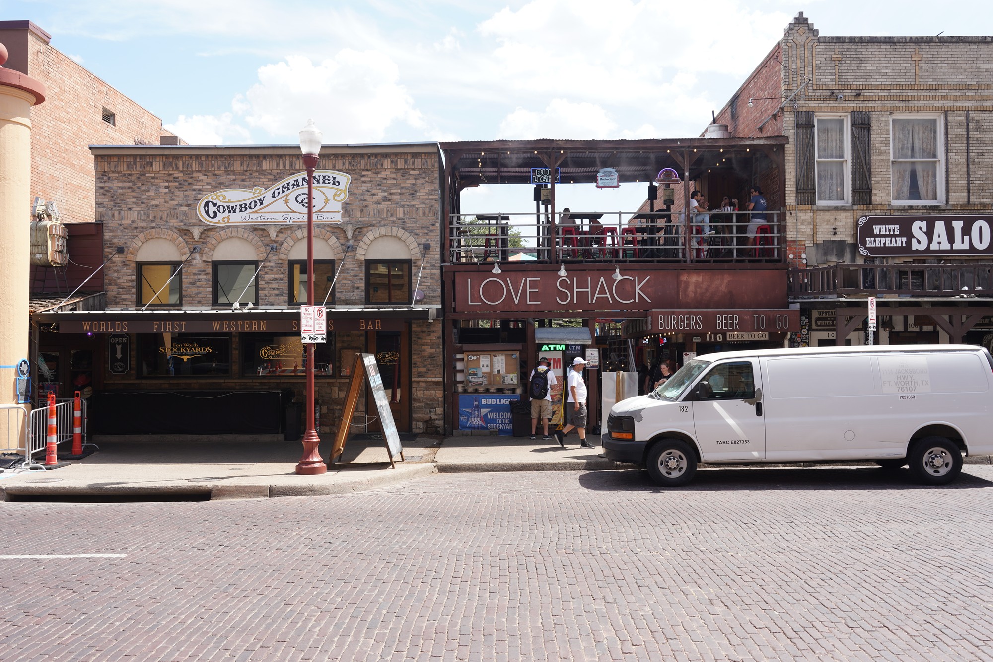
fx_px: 883
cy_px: 331
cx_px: 496
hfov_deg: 58.7
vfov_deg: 41.1
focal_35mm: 32
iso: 160
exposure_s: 1/100
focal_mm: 32
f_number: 11
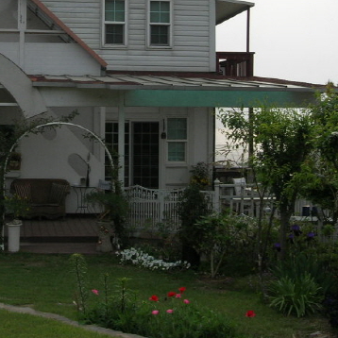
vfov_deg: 22.8
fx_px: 829
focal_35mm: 75
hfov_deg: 22.9
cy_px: 75
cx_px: 105
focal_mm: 7.8
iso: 64
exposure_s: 1/465
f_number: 4.8
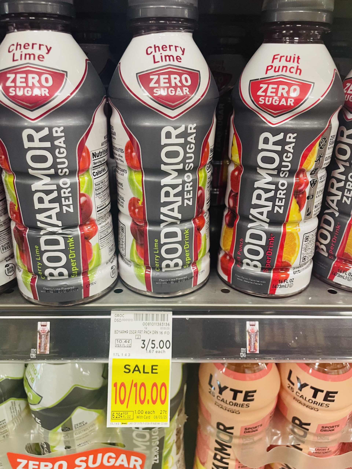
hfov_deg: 53.1
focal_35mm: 26
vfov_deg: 67.3
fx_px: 353
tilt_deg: -25.7
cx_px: 176
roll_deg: +0.1
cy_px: 234
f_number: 1.6
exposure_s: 1/60
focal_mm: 4.2
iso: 200
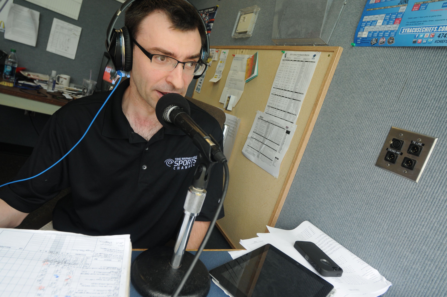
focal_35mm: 21
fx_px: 260
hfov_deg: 81.3
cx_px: 224
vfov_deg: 59.4
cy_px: 148
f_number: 4
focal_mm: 14
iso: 400
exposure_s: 1/200
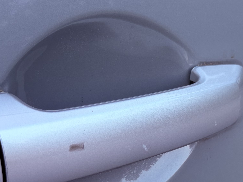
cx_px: 197
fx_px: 449
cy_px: 134
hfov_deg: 29.5
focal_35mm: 64
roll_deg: -3.2
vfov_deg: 22.7
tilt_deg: -25.5
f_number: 1.78
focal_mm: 6.76
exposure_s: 1/121
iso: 100
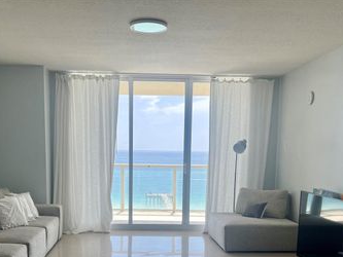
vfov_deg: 36.1
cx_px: 153
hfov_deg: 47.8
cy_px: 189
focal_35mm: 39
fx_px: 387
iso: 50
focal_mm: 5.7
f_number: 1.5
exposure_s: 1/552
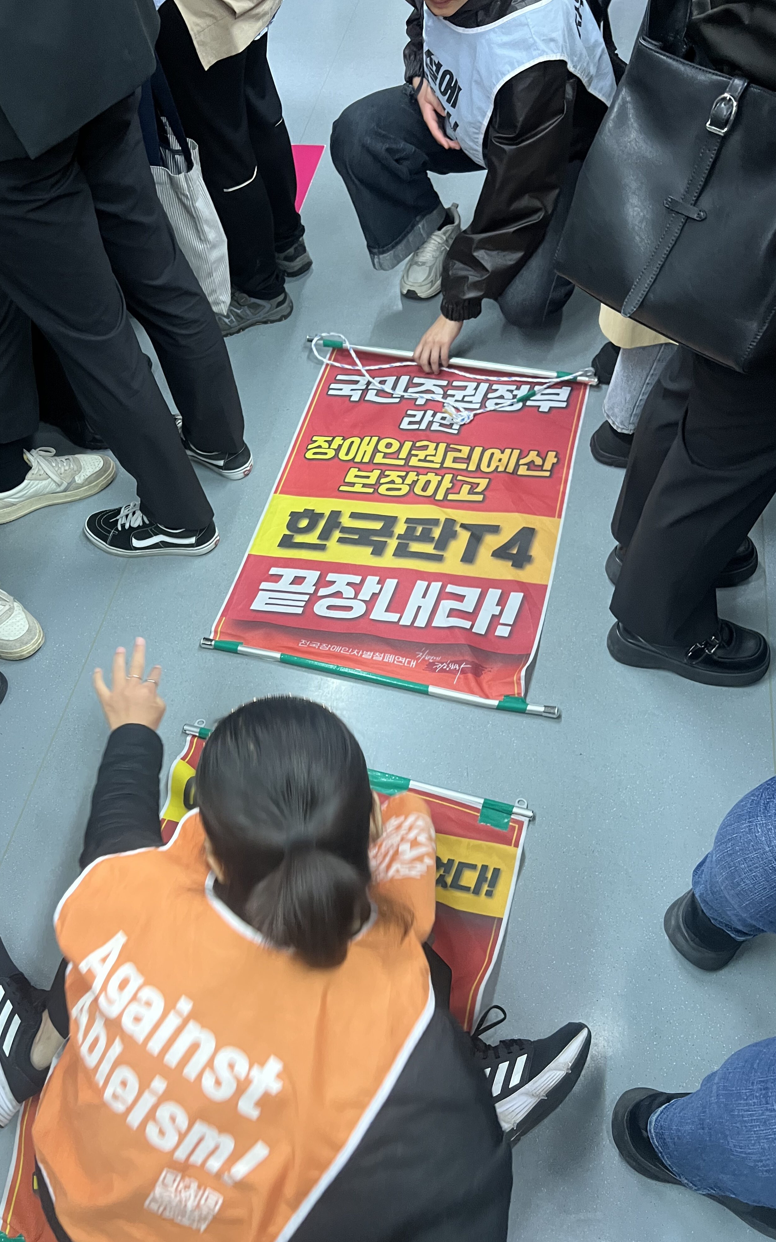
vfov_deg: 66.5
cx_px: 320
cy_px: 631
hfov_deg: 44.4
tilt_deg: -54.3
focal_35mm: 28
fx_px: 948
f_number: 1.5
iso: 250
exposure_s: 1/60
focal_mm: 5.7
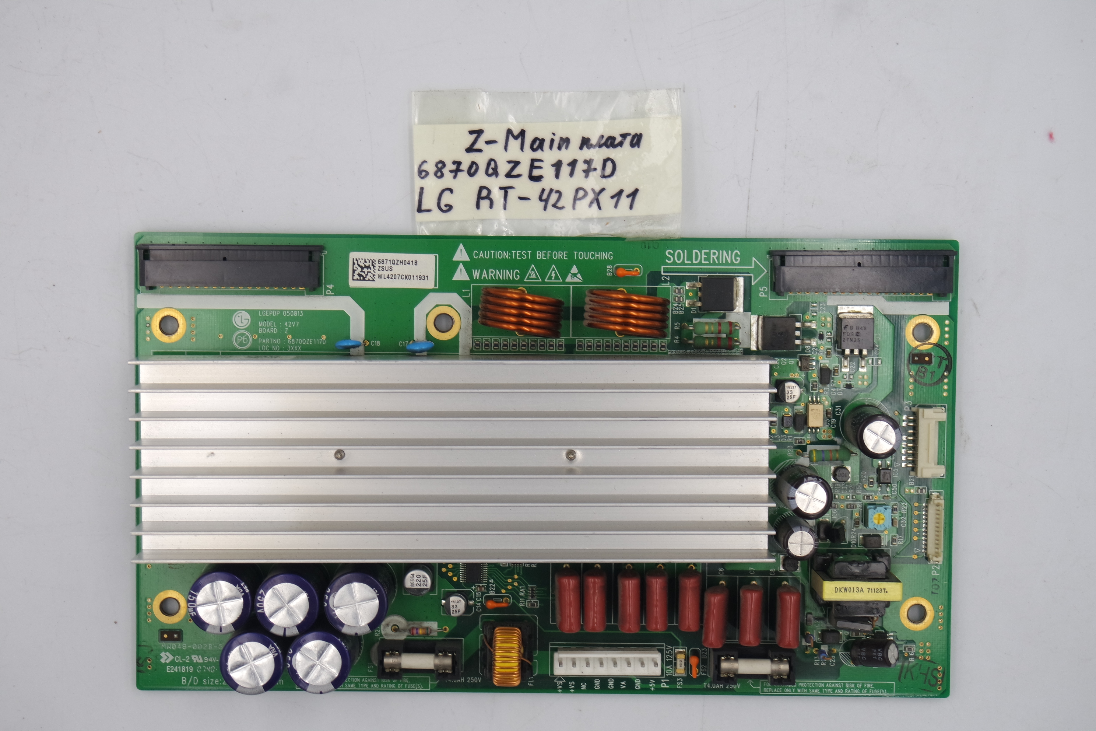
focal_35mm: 59
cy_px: 366
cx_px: 548
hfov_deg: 33.9
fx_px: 1796
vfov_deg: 23.0
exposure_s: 1/125
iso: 160
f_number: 5
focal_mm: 22
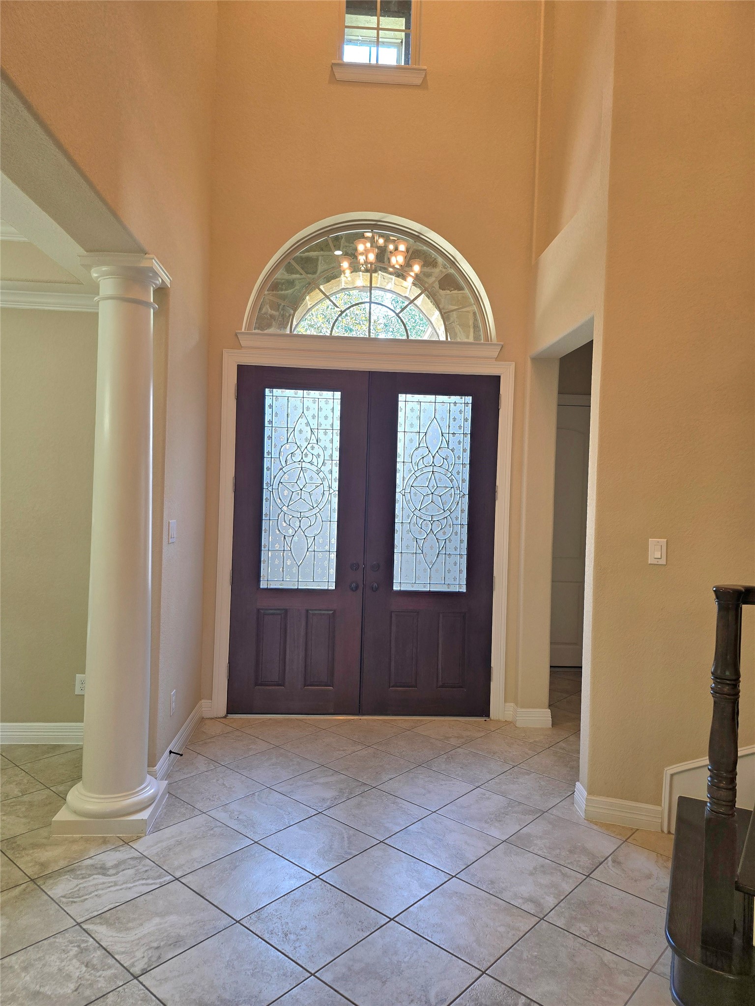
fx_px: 669
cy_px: 503
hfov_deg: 58.9
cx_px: 378
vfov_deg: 73.9
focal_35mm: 23
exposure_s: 1/120
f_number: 1.7
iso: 80
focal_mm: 6.3
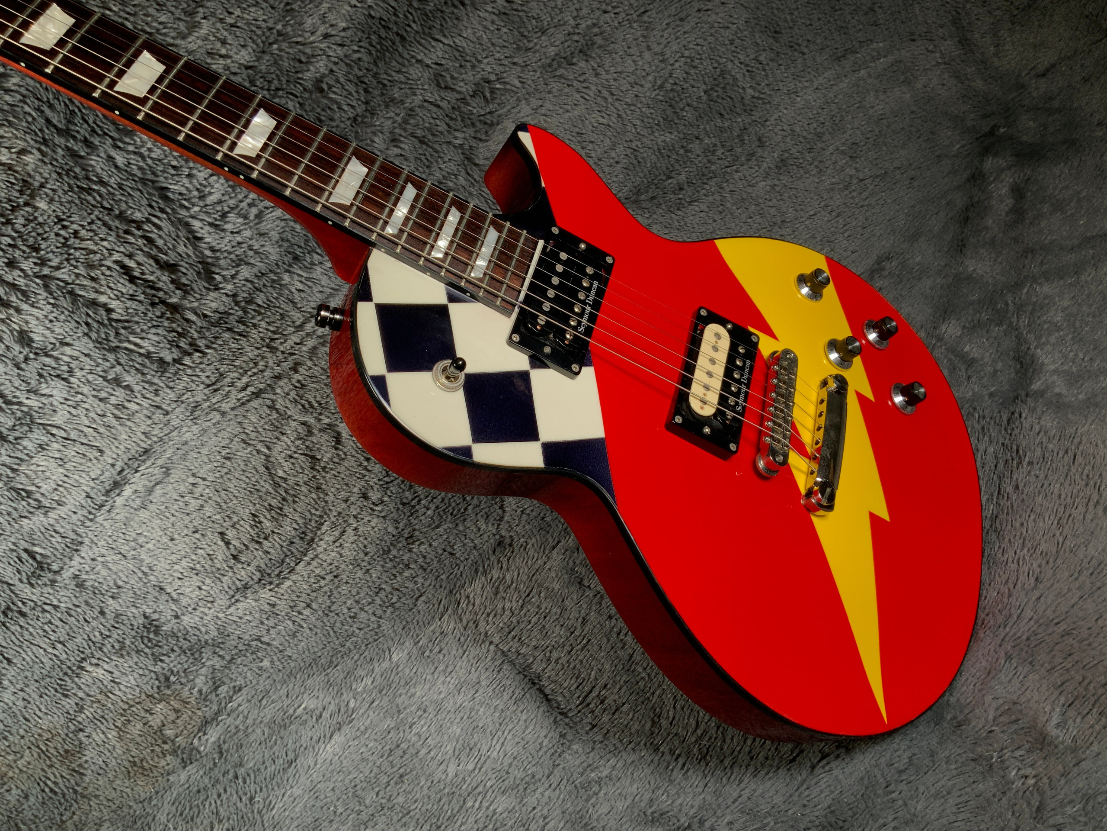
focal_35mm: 29
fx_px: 927
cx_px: 554
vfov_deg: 48.2
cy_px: 416
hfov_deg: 61.7
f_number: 1.8
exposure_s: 1/104
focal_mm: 3
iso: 20
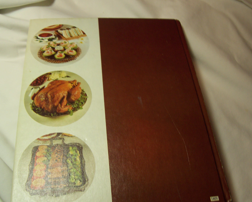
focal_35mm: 39
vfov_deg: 38.2
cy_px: 102
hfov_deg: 46.8
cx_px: 127
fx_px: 291
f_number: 2.8
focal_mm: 5.6
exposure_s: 1/30
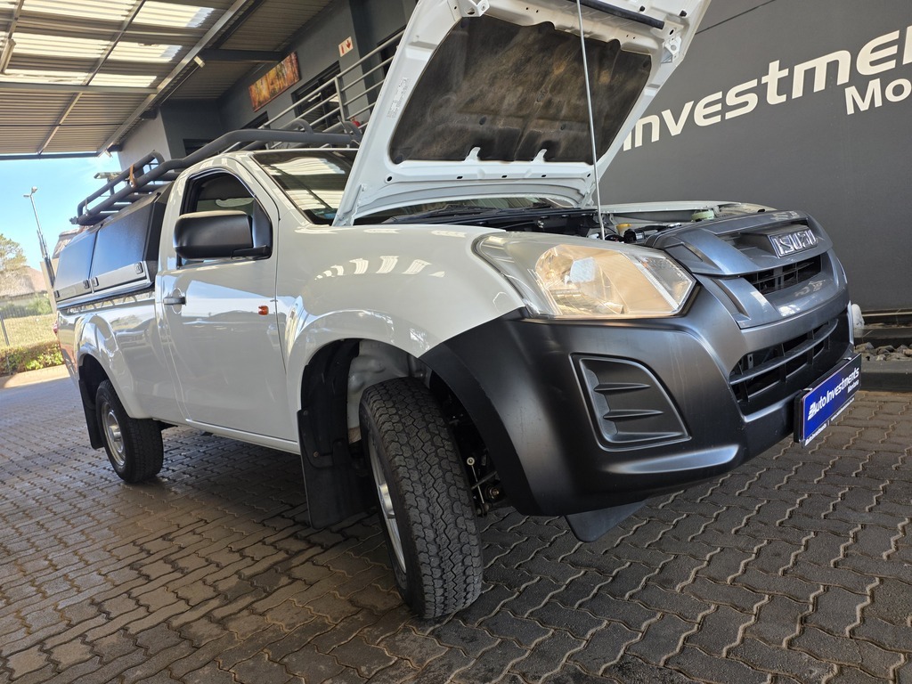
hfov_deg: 73.9
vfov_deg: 58.9
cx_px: 456
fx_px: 606
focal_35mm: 23
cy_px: 342
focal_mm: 6.25
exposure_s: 1/180
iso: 40
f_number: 1.7
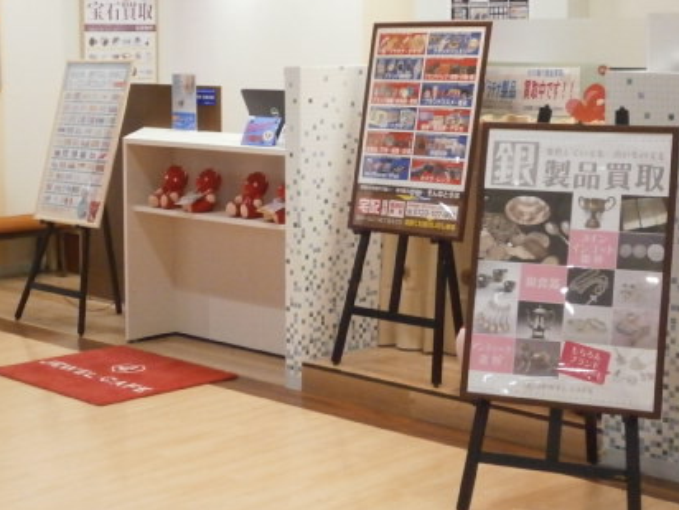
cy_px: 172
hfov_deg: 26.7
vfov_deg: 20.1
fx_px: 1432
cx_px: 354
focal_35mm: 73
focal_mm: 8.3
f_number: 3.4
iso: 800
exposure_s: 1/160
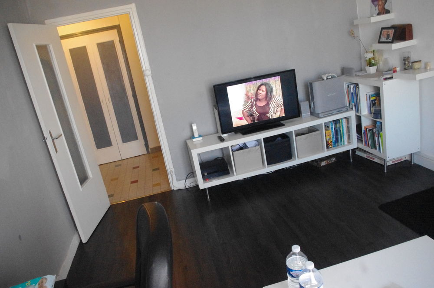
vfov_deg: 47.8
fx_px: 325
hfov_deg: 67.4
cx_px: 217
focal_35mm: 27
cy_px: 144
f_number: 4.5
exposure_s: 1/180
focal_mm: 18
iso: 6400
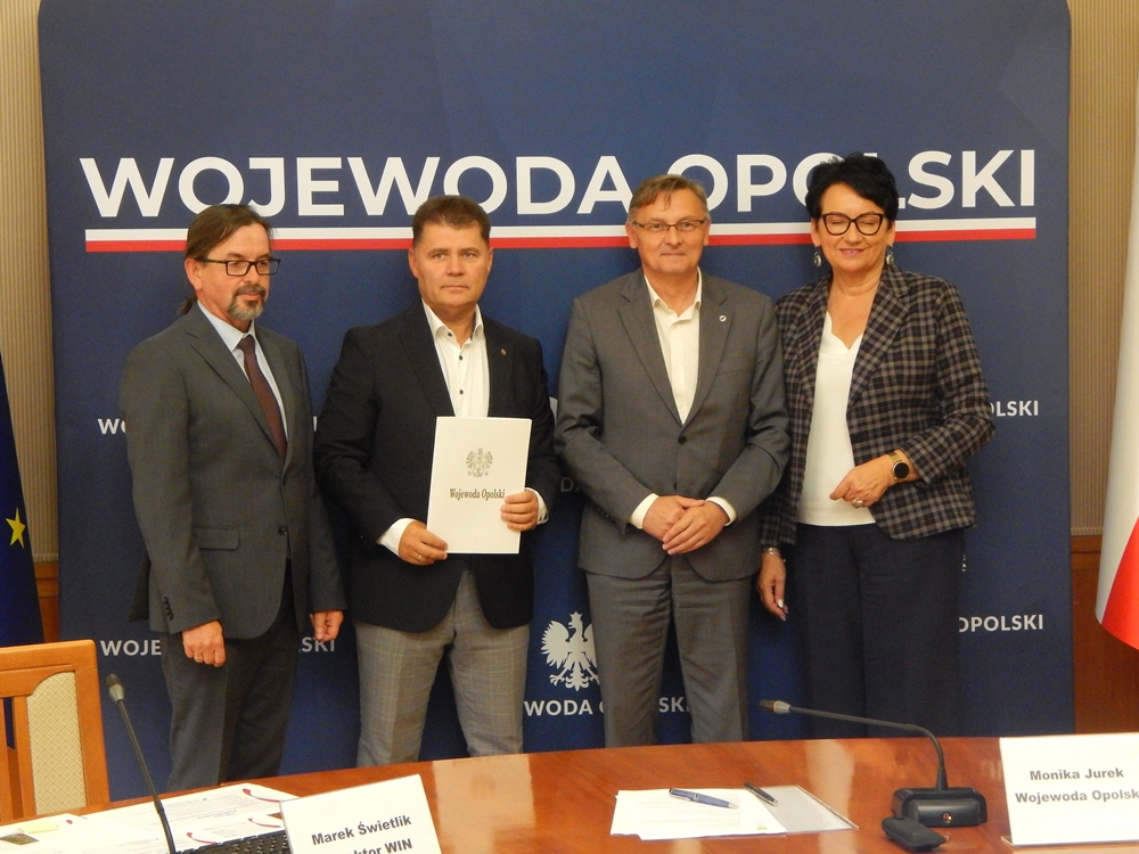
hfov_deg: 25.7
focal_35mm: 76
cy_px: 427
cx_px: 570
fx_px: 2501
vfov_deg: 19.4
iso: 800
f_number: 4.2
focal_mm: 13.5
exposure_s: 1/40
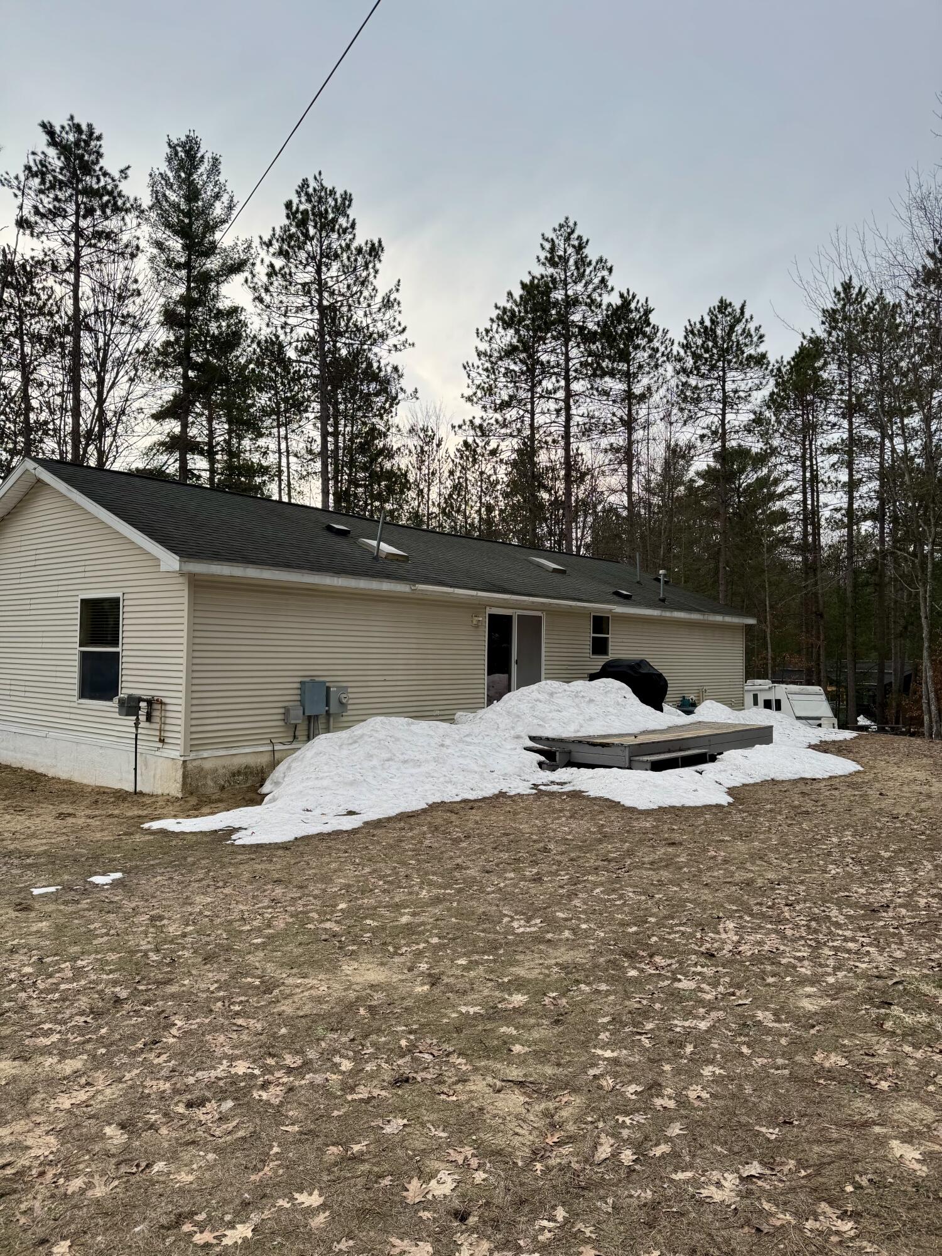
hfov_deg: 56.8
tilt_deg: +0.6
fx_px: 871
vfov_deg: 71.6
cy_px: 628
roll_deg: -0.7
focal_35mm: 24
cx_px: 471
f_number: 1.78
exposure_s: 1/232
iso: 80
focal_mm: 6.76
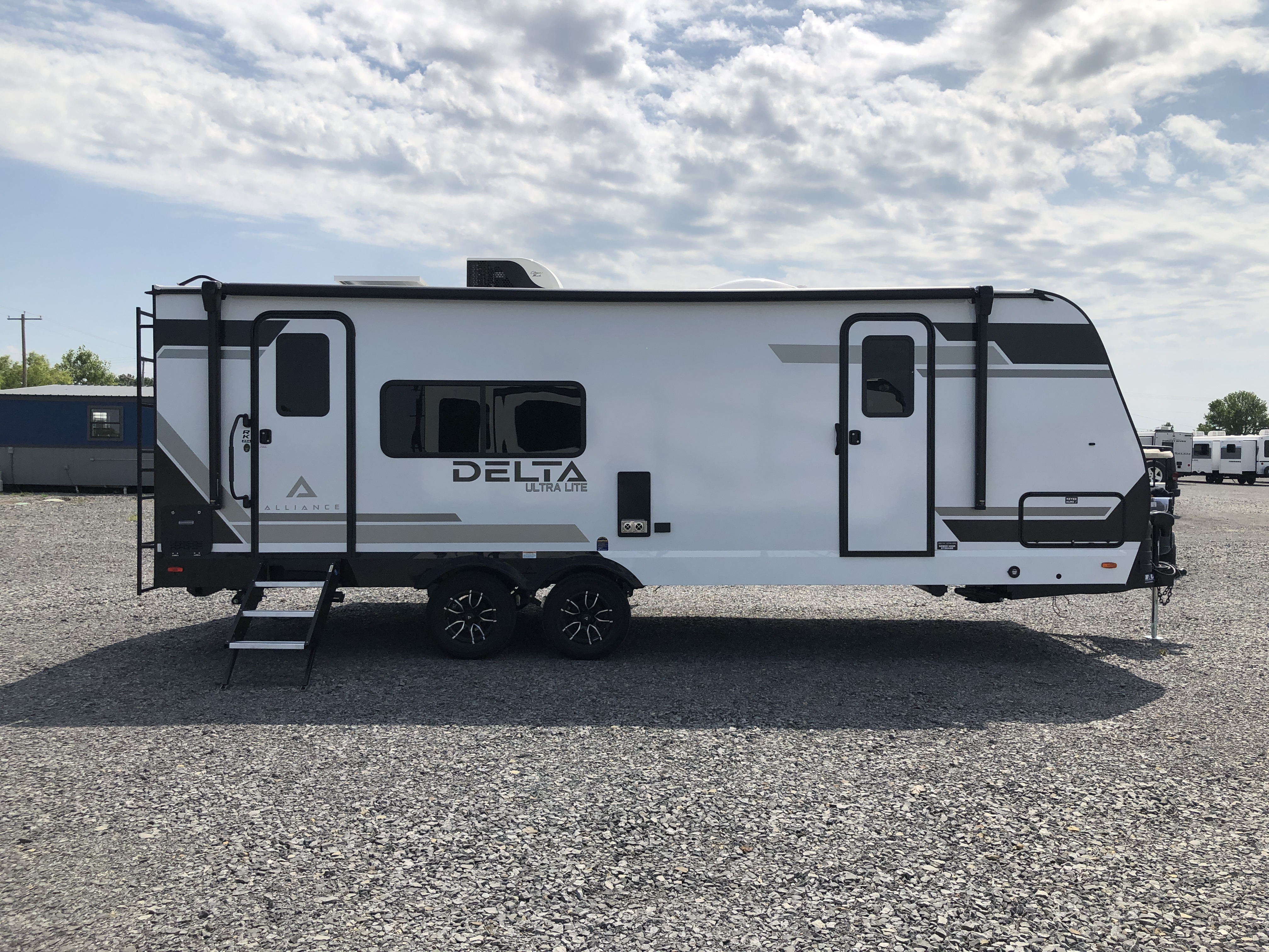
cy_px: 476
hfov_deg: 63.4
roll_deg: -1.0
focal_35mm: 28
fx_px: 1026
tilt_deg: -2.4
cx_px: 634
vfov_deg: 49.7
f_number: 1.8
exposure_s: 1/4000
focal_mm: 3.99
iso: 20
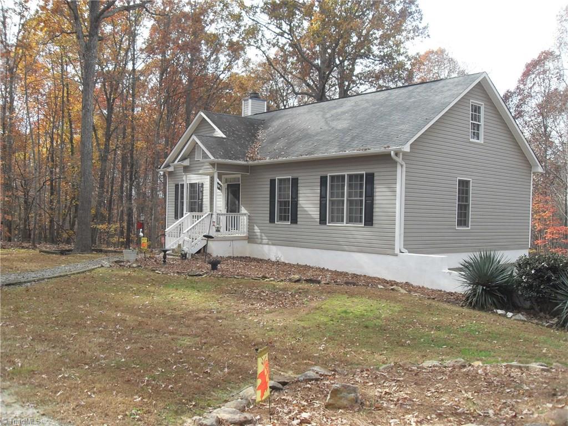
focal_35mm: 34
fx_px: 558
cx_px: 284
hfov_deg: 54.0
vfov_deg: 41.8
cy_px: 213
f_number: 7
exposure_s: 1/90
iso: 80
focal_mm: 6.3
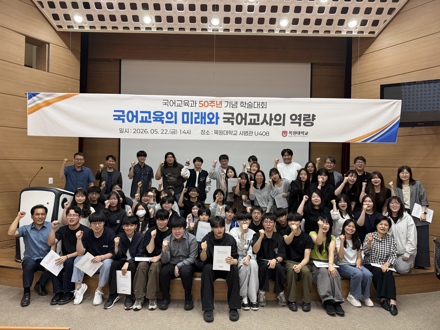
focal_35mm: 24
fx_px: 305
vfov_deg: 56.8
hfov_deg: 71.6
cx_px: 220
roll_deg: -0.9
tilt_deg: +0.8
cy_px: 165
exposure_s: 1/120
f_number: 1.78
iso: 200
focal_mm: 6.76
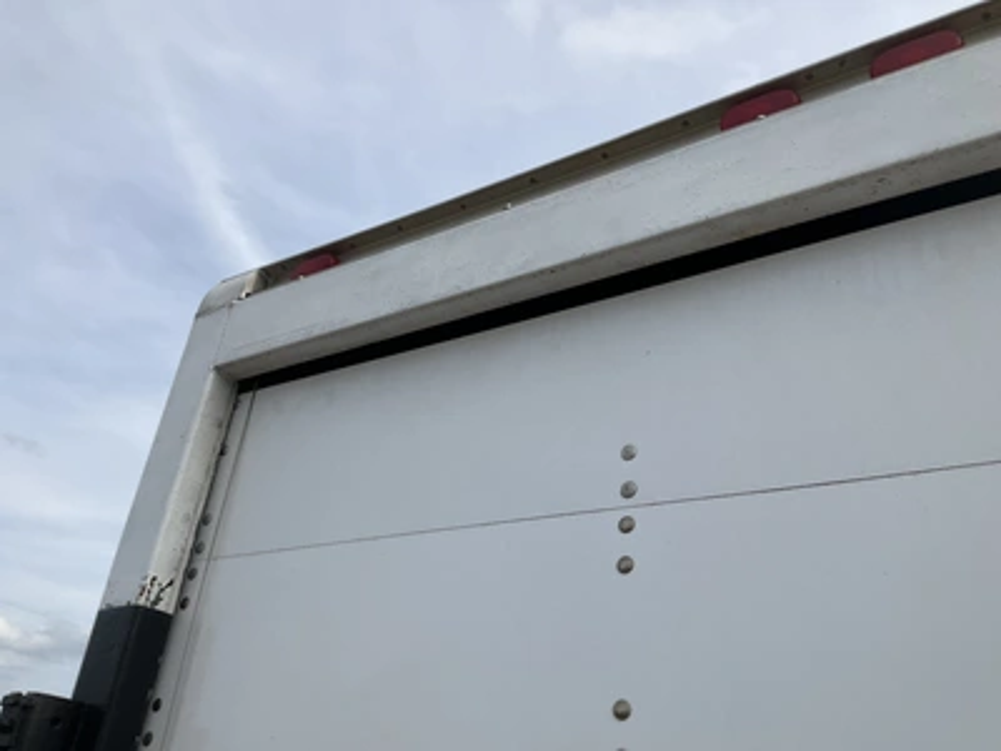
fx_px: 839
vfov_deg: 48.2
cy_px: 376
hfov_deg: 61.7
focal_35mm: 29
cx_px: 500
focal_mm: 3
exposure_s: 1/2320
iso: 25
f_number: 1.8
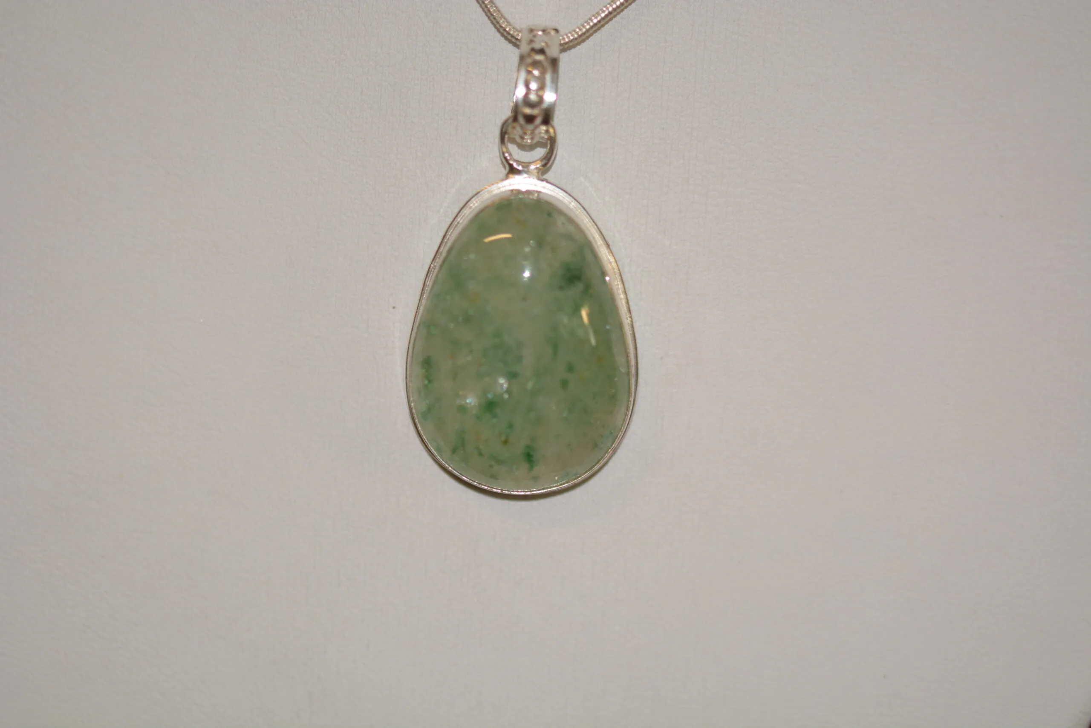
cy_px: 364
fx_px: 4774
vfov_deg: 8.7
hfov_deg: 13.0
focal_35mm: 158
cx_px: 546
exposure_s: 1/80
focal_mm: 105
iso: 250
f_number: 3.5
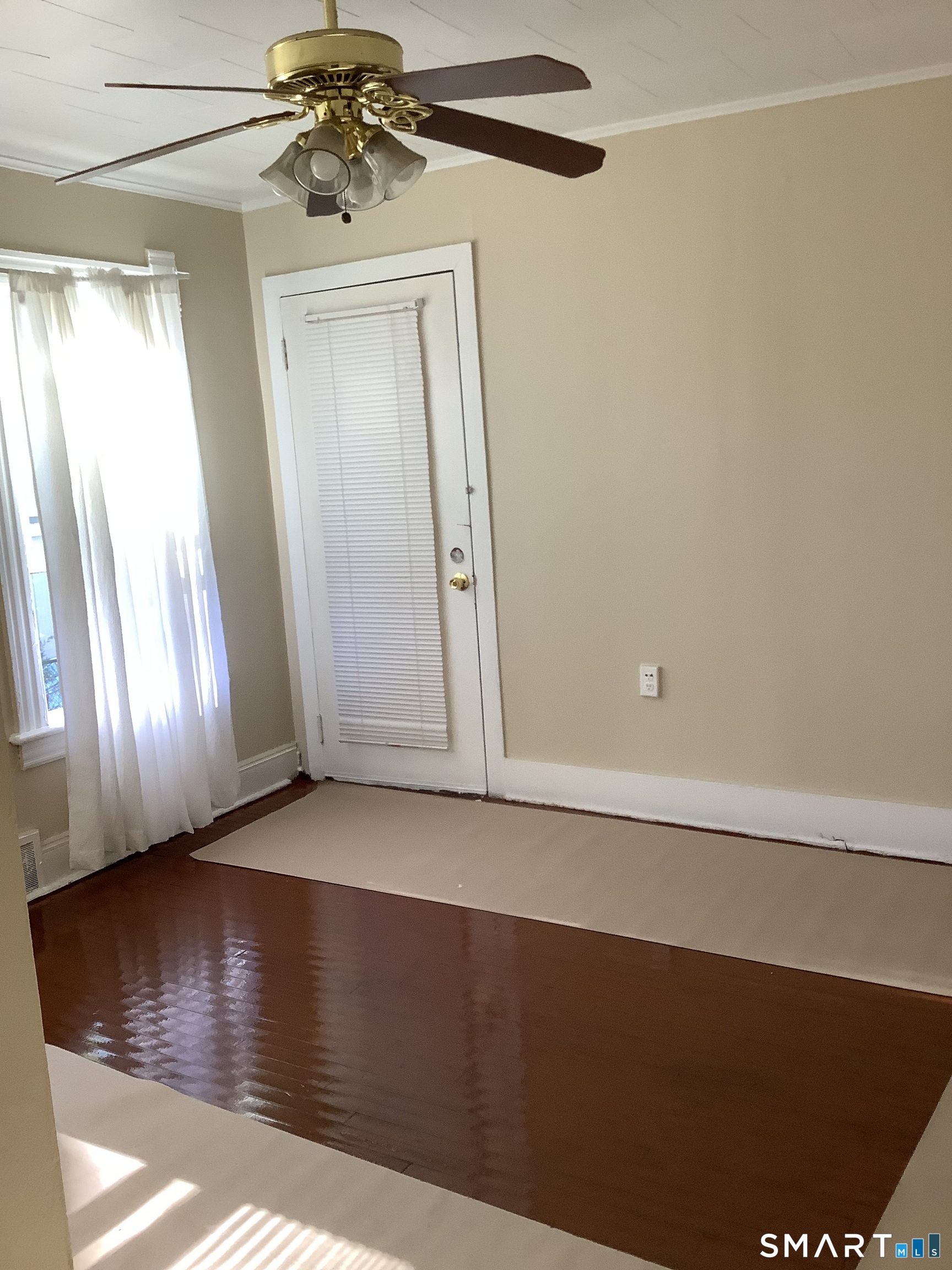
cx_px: 476
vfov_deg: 58.4
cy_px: 635
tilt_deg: -9.4
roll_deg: +3.5
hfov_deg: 45.4
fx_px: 1137
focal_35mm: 31
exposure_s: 1/120
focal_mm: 3.3
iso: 100
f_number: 2.4
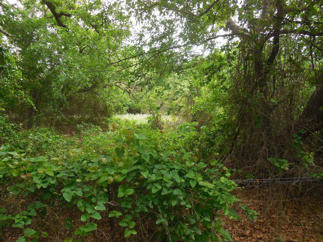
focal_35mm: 25
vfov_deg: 54.9
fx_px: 233
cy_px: 121
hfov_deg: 69.4
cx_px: 162
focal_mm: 4.5
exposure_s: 1/125
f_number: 3.1
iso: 125
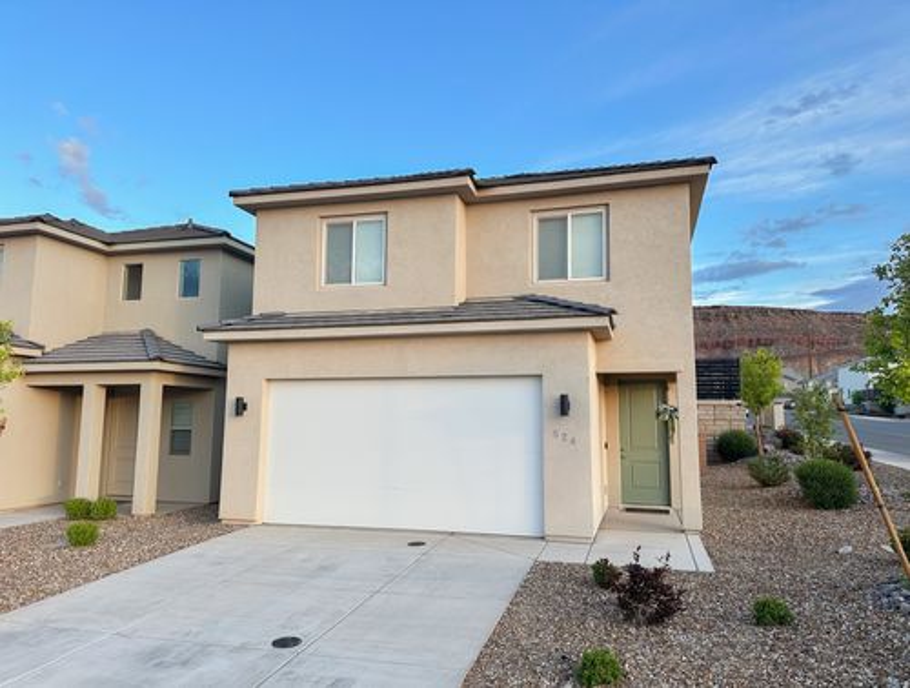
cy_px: 344
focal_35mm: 24
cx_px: 455
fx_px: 633
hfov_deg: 71.4
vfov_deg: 57.1
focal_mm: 6.86
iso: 80
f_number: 1.8
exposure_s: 1/460
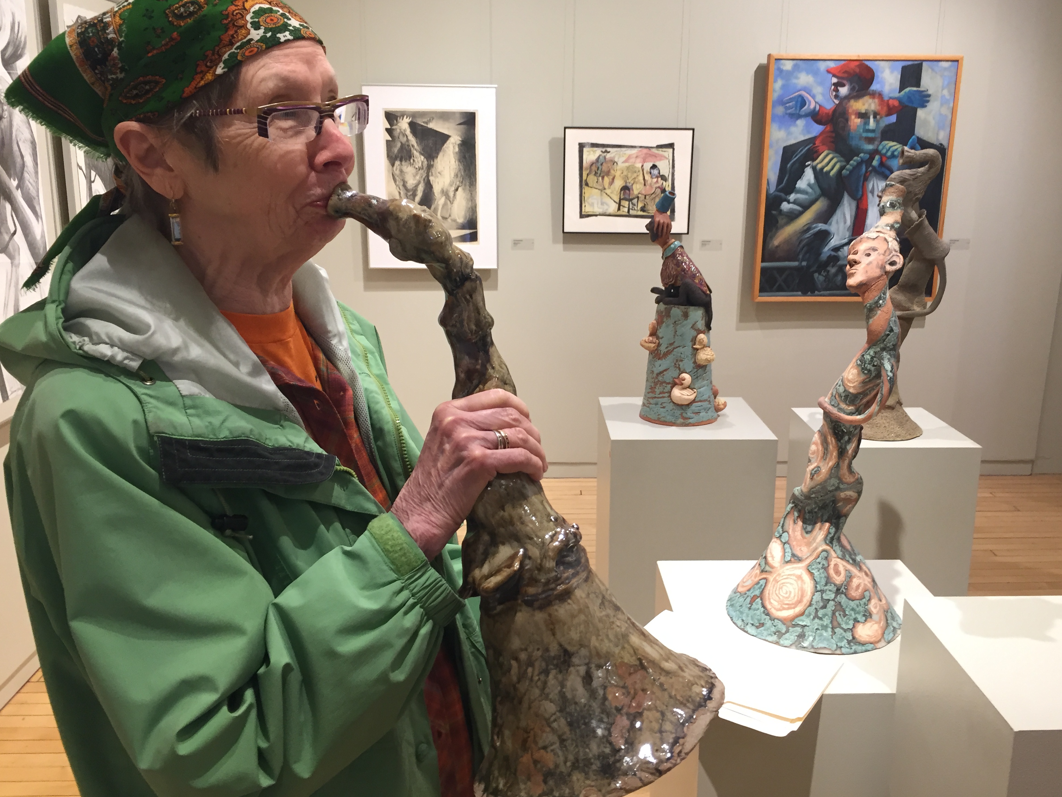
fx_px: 951
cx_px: 566
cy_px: 376
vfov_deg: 45.4
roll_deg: -1.8
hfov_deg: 58.3
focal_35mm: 31
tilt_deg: -13.7
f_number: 2.2
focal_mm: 4.15
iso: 100
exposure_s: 1/30
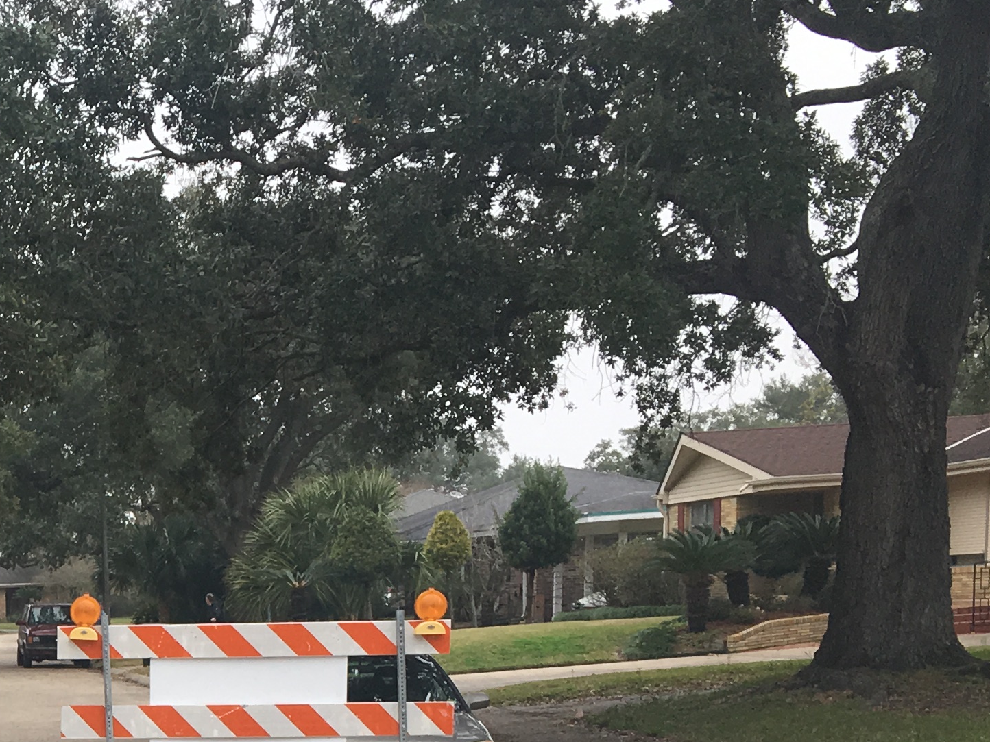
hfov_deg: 22.0
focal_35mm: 81
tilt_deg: -8.0
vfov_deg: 17.1
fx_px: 2317
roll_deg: +2.9
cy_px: 980
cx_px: -241
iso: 25
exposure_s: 1/283
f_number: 2.2
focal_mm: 4.15
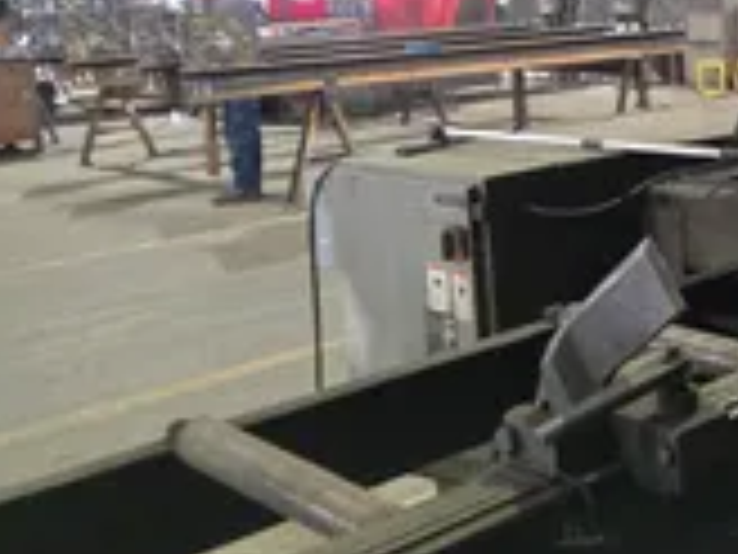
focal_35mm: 56
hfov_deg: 30.3
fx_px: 1194
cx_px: 837
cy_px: 135
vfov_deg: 25.8
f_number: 1.8
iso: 1250
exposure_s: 1/60
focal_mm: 5.4
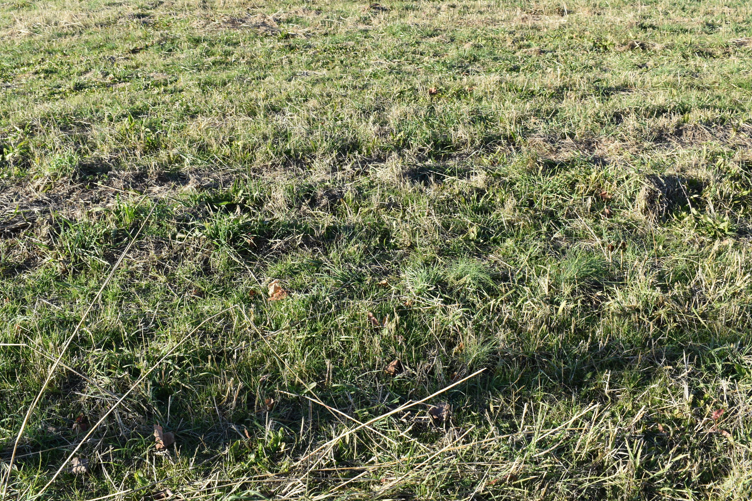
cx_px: 363
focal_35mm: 40
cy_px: 198
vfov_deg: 33.3
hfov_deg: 48.5
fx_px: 835
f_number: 8
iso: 200
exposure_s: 1/250
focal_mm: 22
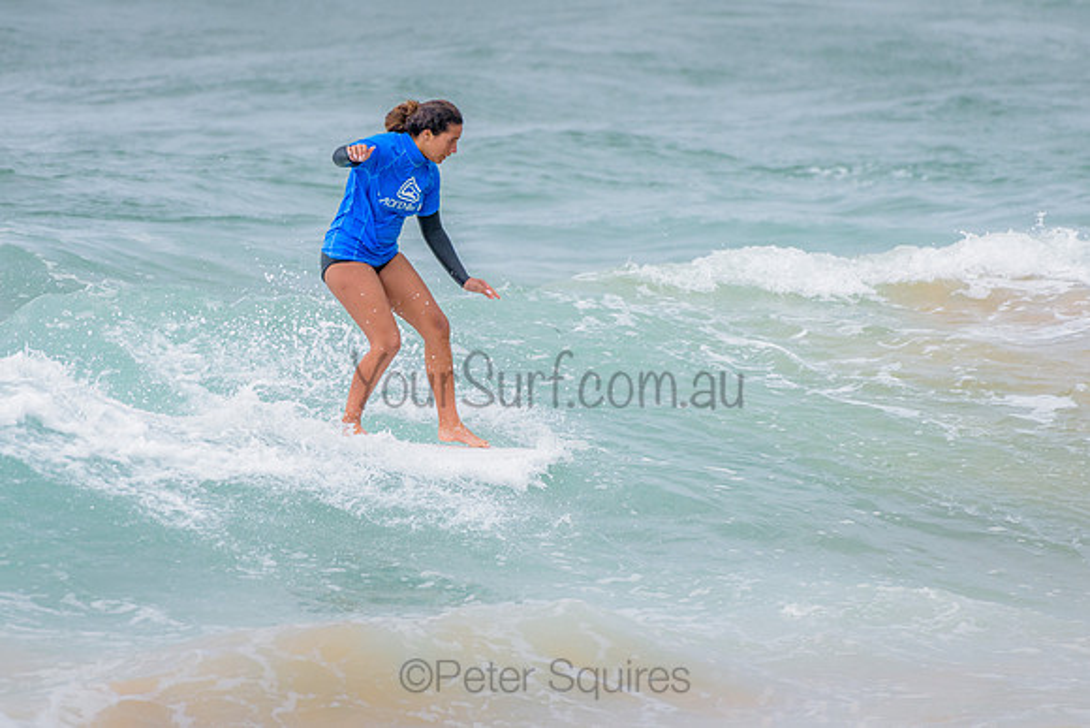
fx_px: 18565
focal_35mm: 613
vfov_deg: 2.2
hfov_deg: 3.4
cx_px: 461
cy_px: 356
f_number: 5.6
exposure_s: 1/2000
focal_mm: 500
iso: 720
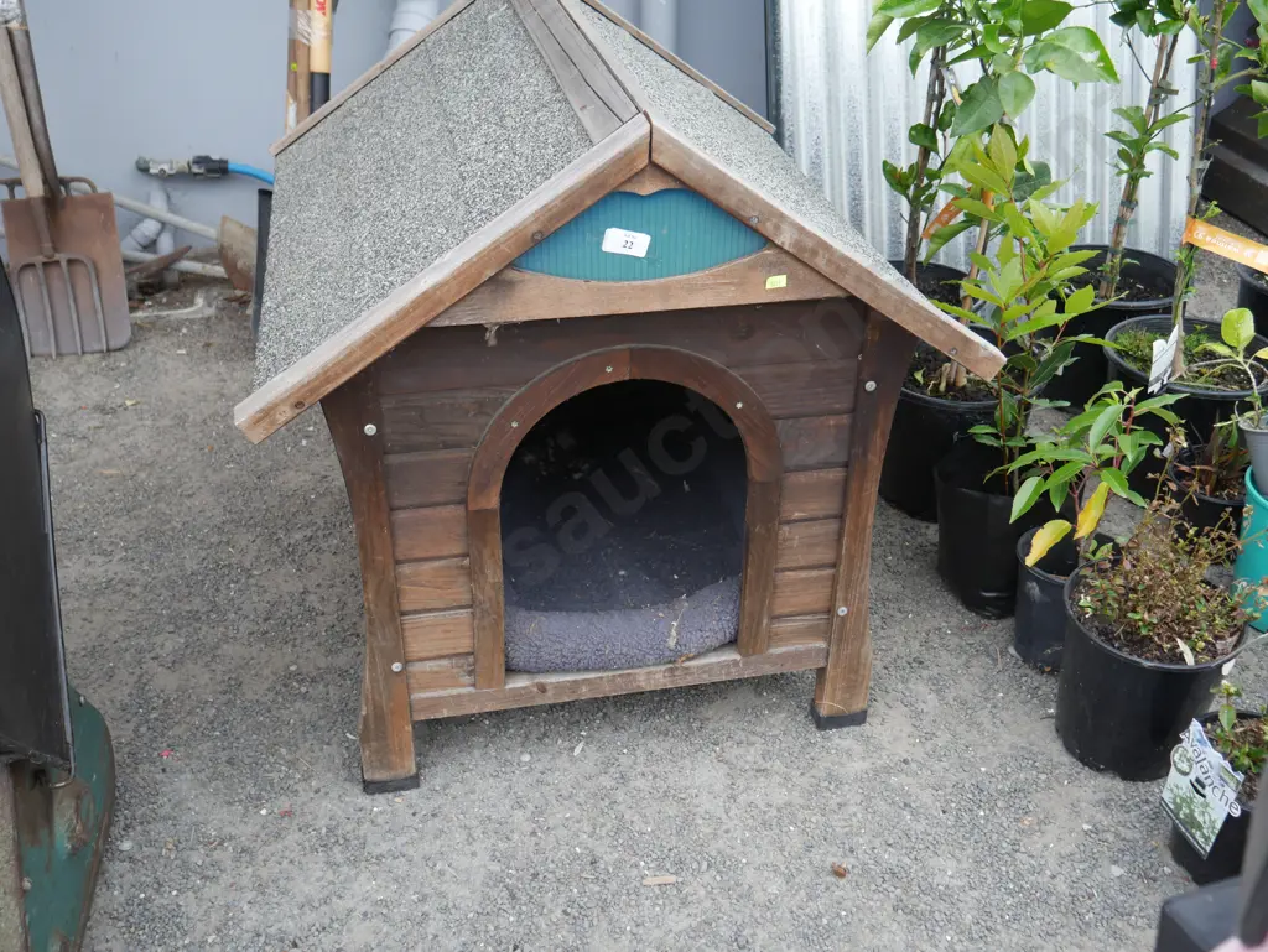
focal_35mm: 34
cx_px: 634
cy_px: 476
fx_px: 1246
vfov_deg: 41.8
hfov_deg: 53.9
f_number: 4
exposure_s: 1/160
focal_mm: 17
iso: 200
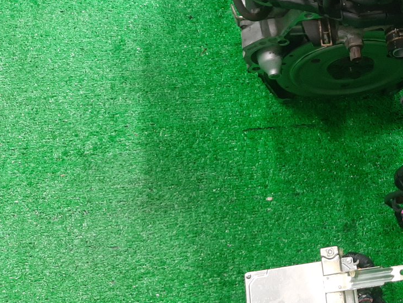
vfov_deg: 27.8
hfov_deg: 35.7
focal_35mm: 51
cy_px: 46
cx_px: 348
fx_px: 594
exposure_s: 1/50
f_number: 1.7
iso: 181
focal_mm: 3.93
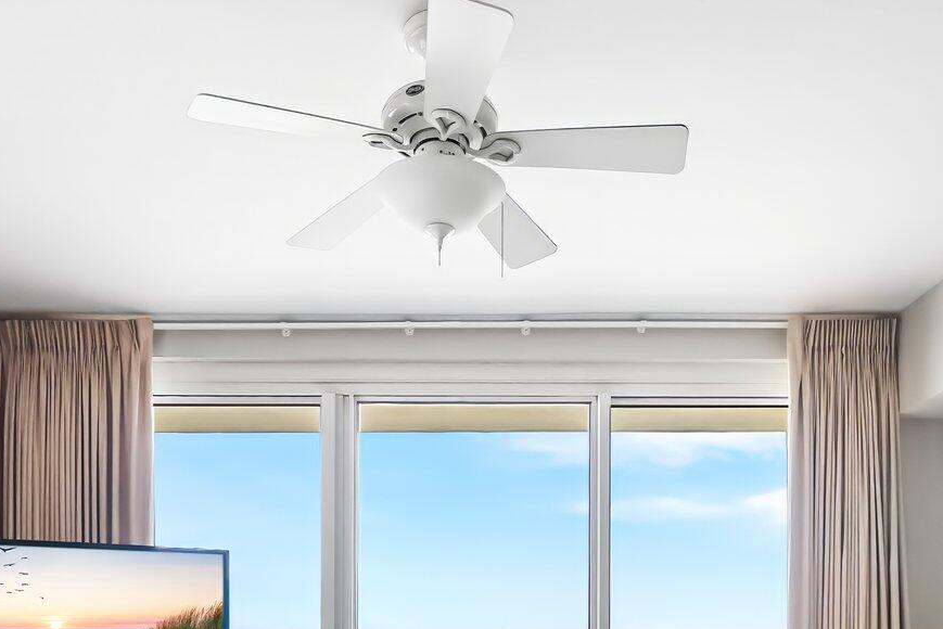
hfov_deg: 57.2
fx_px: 865
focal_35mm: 33
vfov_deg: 36.1
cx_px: 475
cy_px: 628
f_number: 9
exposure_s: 1/200
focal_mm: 14
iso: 12800
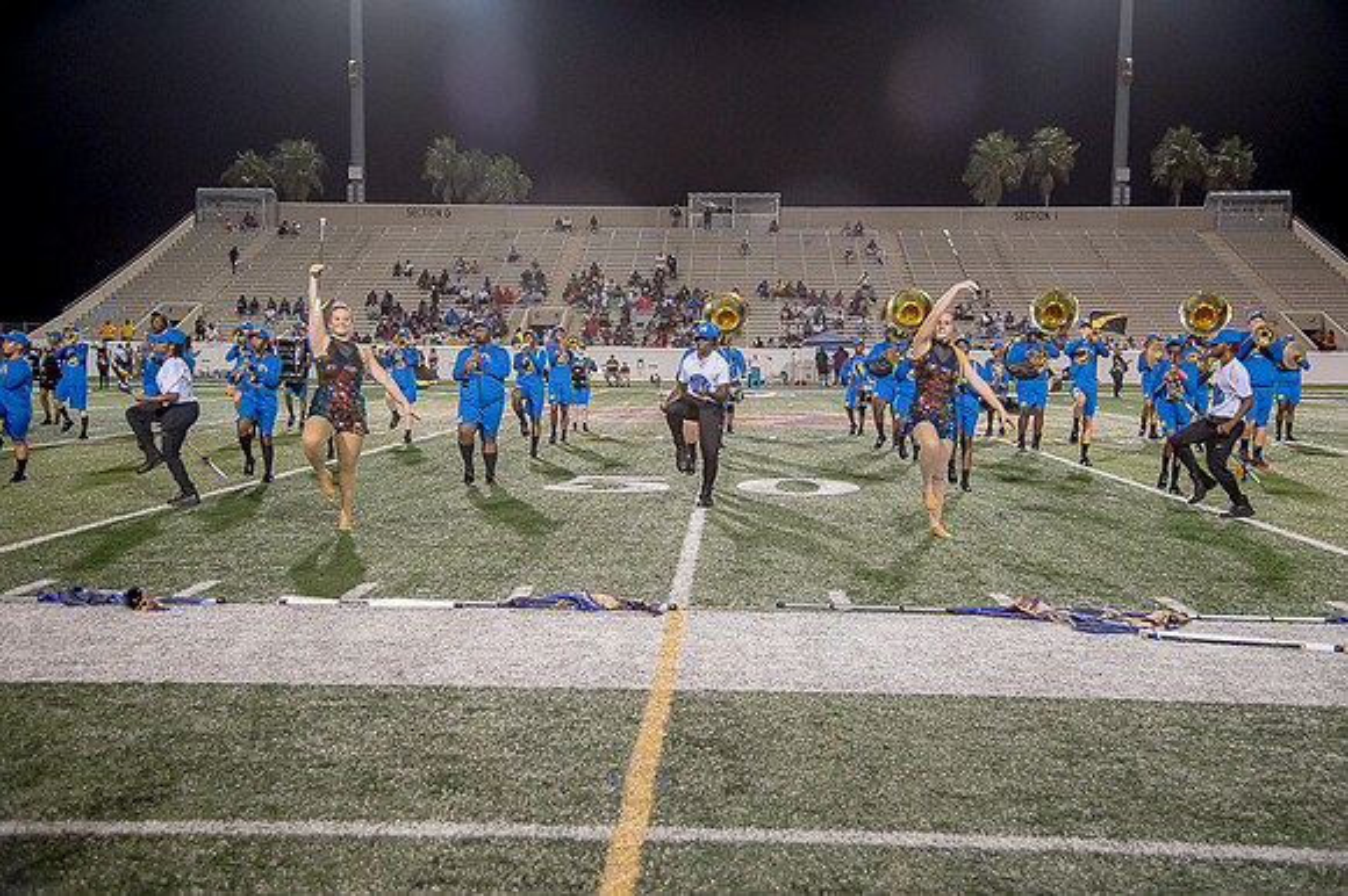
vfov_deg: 35.0
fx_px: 1422
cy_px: 448
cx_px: 674
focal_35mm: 38
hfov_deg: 50.7
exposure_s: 1/200
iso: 2000
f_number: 4
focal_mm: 38
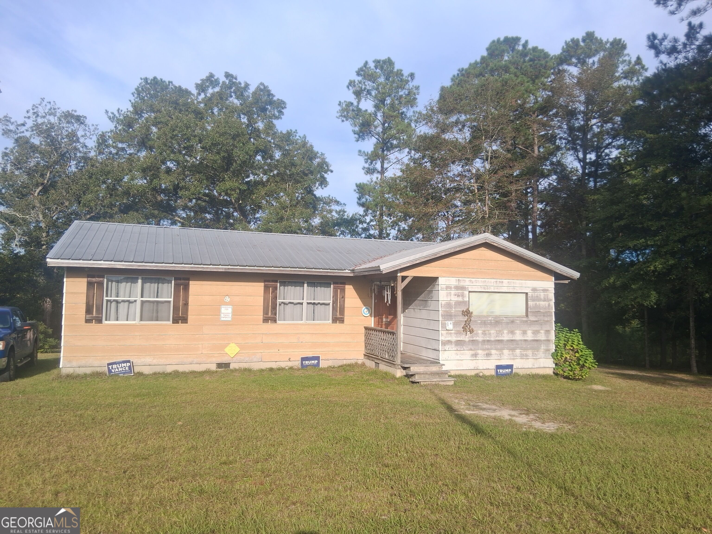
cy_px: 267
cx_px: 356
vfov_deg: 53.1
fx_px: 535
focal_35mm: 26
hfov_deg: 67.3
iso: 25
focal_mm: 3.98
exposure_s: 1/385
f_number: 1.8
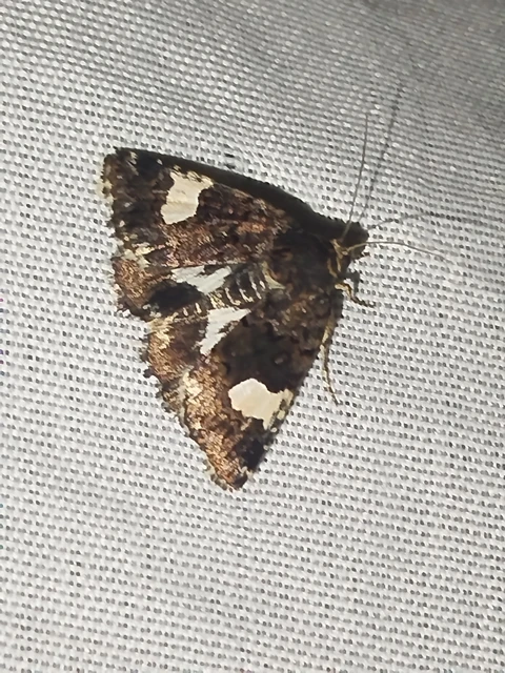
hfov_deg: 13.2
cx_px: 252
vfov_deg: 17.6
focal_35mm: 112
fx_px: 2179
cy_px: 336
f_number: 1.7
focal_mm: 5.31
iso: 100
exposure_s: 1/50
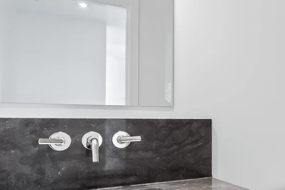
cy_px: 116
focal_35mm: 37
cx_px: 300
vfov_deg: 35.5
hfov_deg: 42.5
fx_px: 296
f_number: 9
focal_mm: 9
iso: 250
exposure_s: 1/1.67
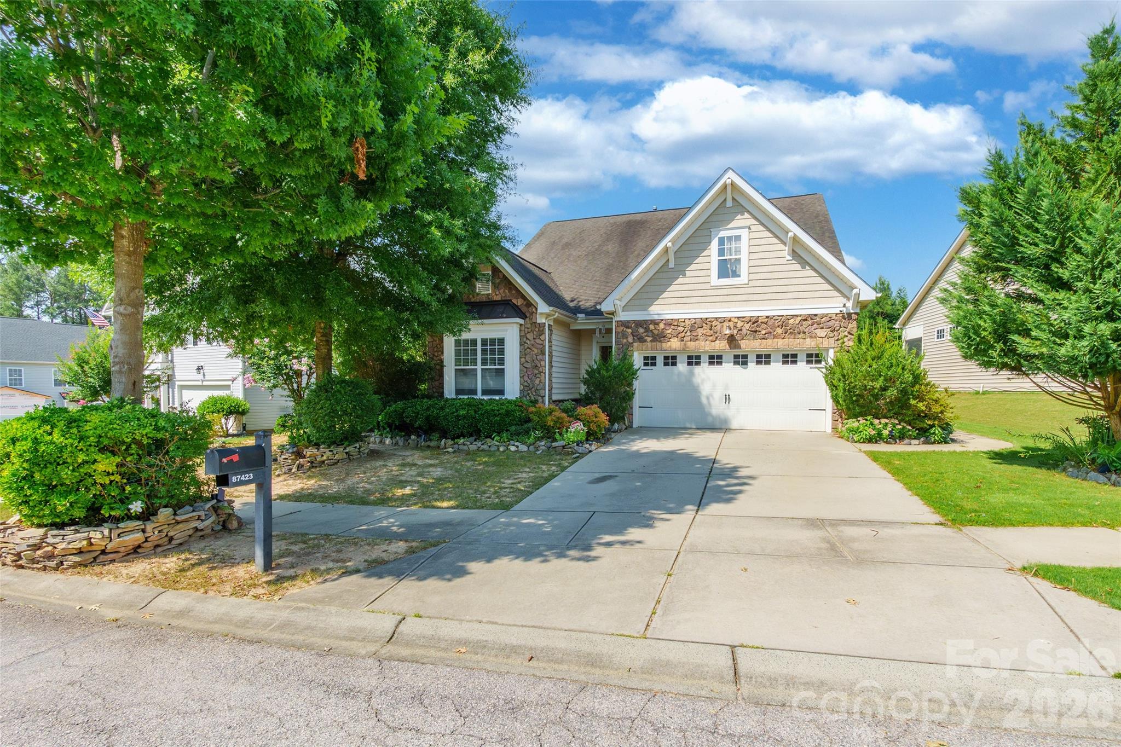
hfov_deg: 95.0
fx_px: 514
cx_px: 560
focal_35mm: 16
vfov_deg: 72.0
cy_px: 374
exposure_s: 1/1000
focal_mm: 11
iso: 800
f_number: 9
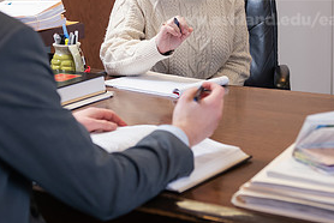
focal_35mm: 100
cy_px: 45
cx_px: 112
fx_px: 929
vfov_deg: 13.7
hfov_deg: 20.3
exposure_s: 1/160
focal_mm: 48
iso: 800
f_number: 3.2
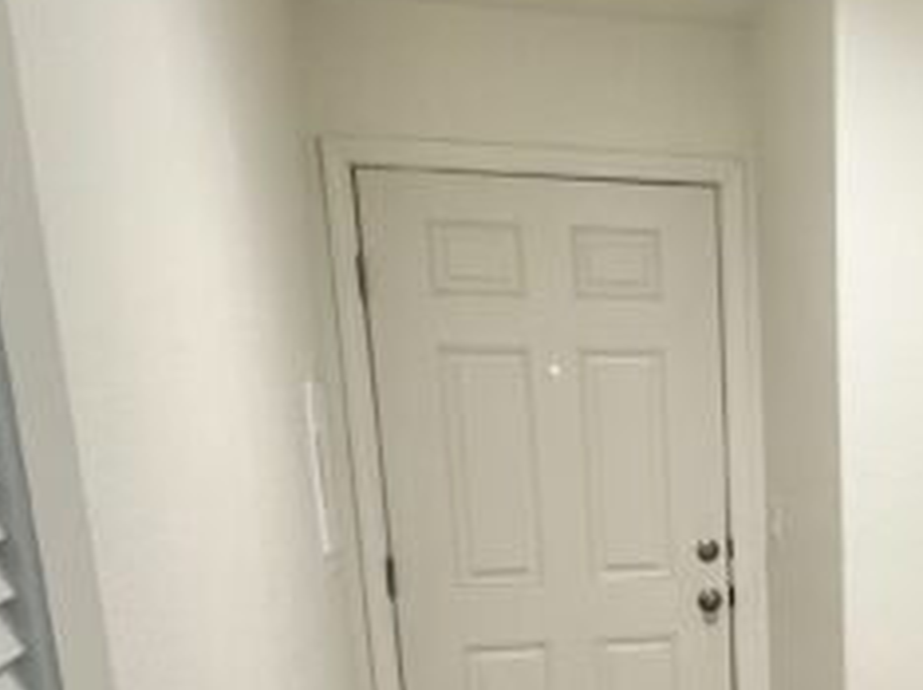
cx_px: 891
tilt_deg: -12.4
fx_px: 1225
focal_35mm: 46
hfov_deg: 37.5
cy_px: 698
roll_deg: -0.4
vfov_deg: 29.3
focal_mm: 2.22
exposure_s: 1/60
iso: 200
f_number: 2.2
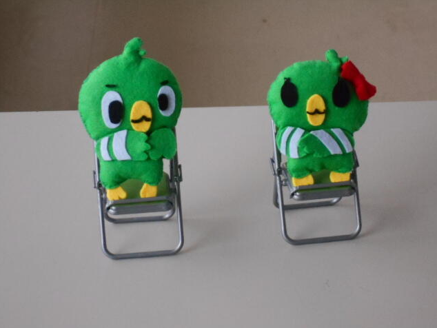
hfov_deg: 17.3
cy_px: 165
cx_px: 218
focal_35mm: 114
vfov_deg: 13.0
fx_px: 1440
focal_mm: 20.1
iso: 800
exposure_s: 1/160
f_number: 6
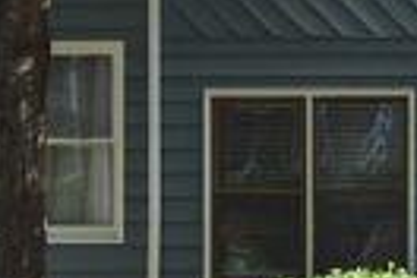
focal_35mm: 148
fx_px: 1714
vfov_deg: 9.2
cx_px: 524
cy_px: -6
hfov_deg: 13.4
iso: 400
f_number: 8
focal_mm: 26
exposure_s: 1/250
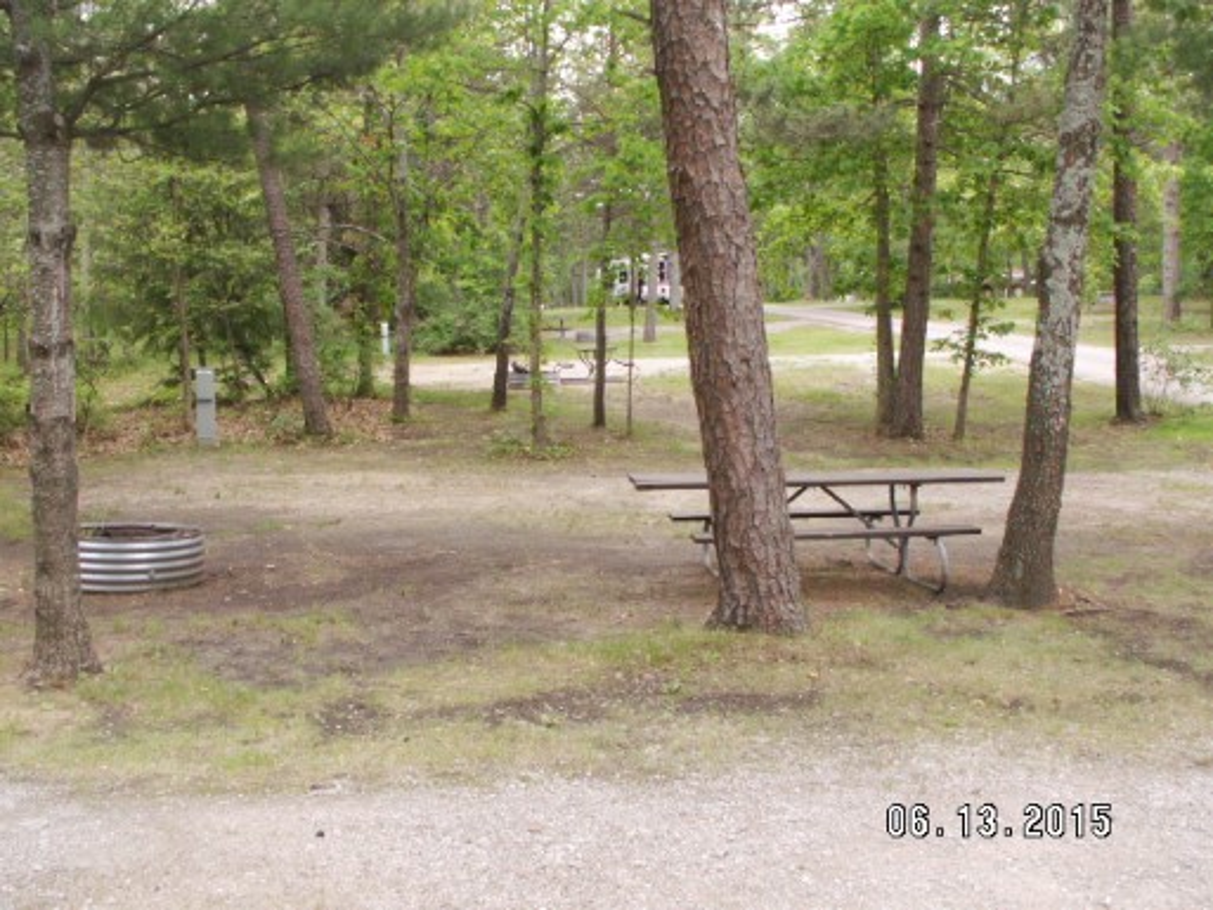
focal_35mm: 35
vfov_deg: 40.7
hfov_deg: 52.6
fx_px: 1227
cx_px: 606
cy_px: 455
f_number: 4
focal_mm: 5.86
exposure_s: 1/100
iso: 50
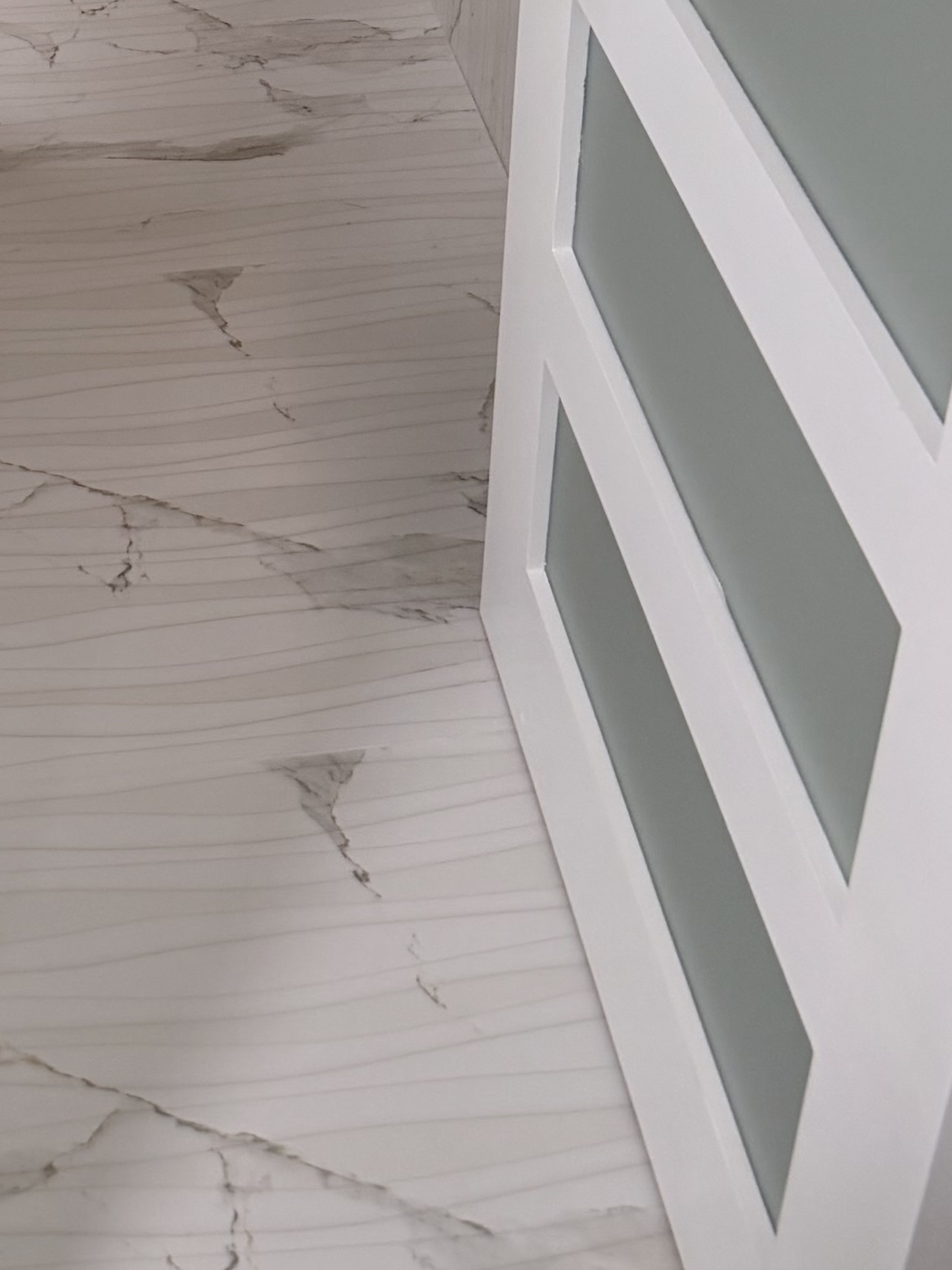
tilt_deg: -24.3
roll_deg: +3.0
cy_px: -456
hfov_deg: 19.6
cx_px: 2
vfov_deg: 23.1
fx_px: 2677
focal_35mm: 73
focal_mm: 6.76
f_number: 1.78
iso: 160
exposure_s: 1/60
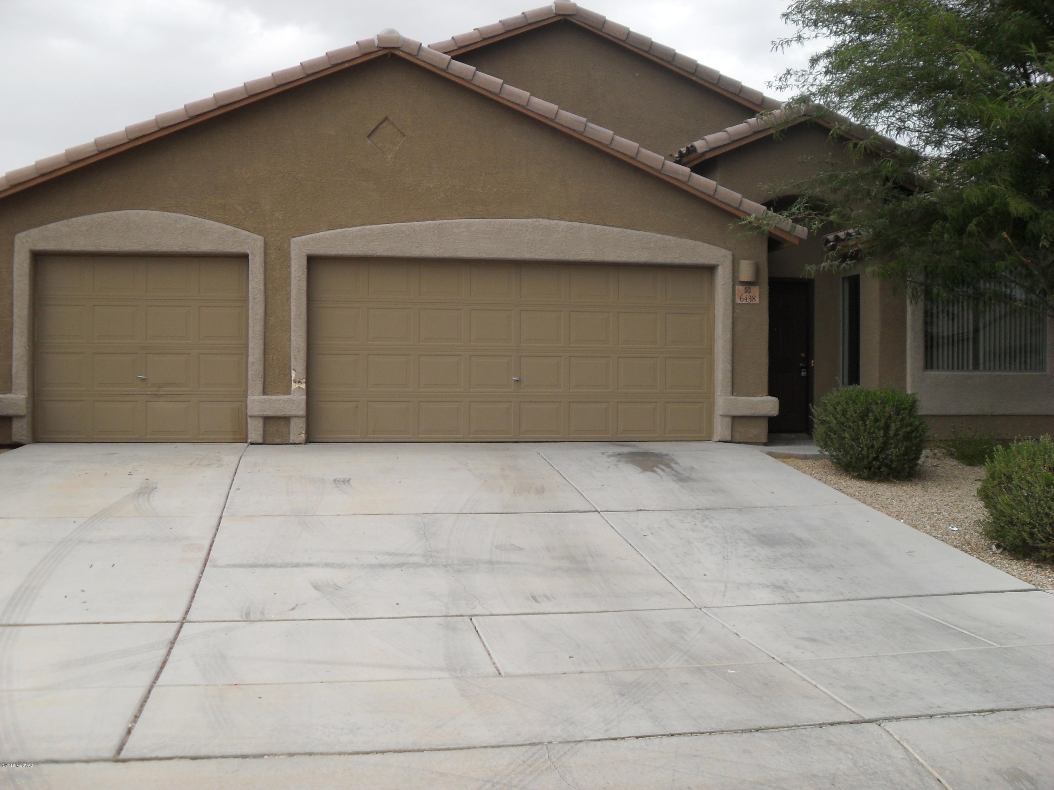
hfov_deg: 52.6
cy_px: 395
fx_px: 1066
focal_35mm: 35
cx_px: 527
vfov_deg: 40.7
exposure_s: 1/500
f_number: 2.8
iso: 100
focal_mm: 6.2
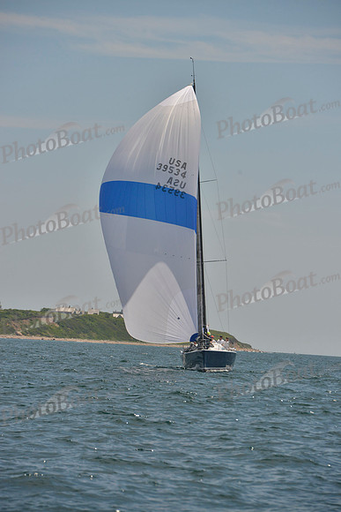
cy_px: 256
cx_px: 170
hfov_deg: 6.9
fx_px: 2840
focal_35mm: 200
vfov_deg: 10.3
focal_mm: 200
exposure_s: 1/800
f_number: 10
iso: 400
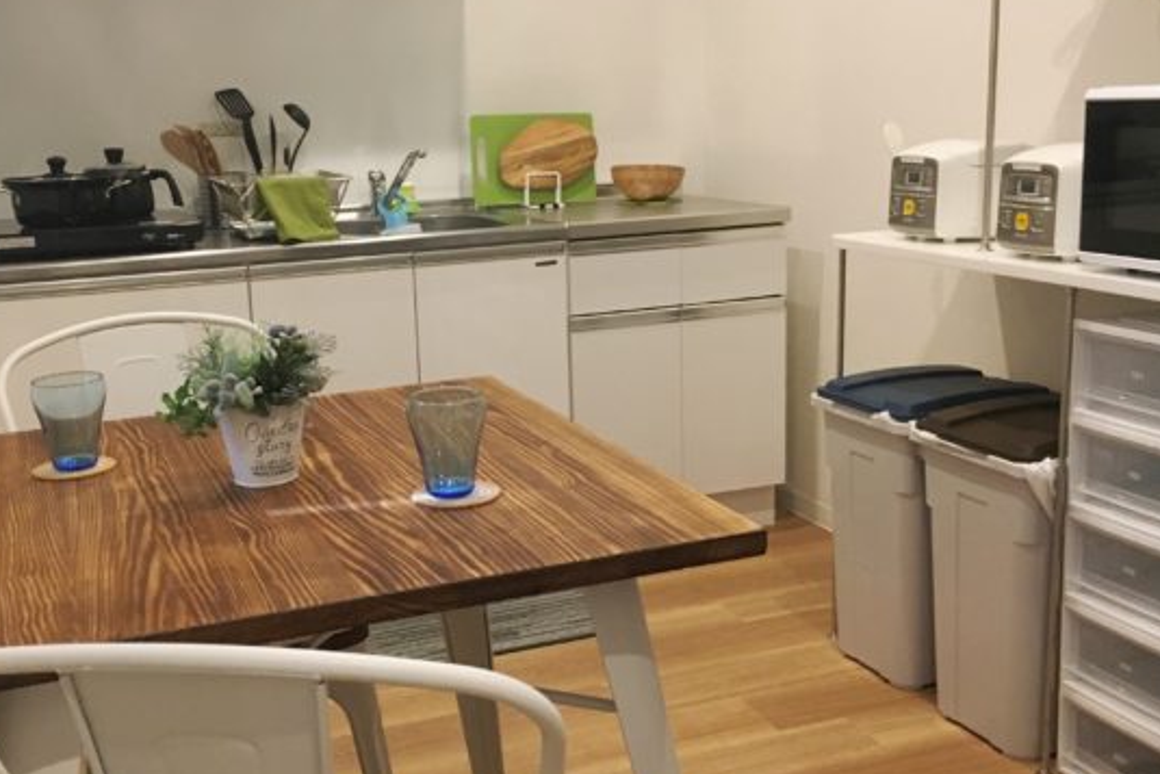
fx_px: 1289
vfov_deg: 33.4
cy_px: 340
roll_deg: +1.8
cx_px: 499
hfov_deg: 48.3
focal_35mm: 40
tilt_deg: -11.3
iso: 125
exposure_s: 1/30
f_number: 2.2
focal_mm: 4.15
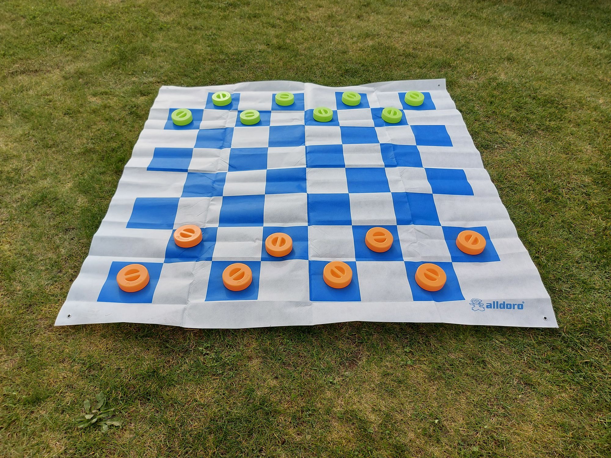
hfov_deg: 71.6
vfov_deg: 56.8
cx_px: 306
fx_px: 424
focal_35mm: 24
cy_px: 229
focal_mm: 5.23
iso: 32
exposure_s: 1/835
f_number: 1.8
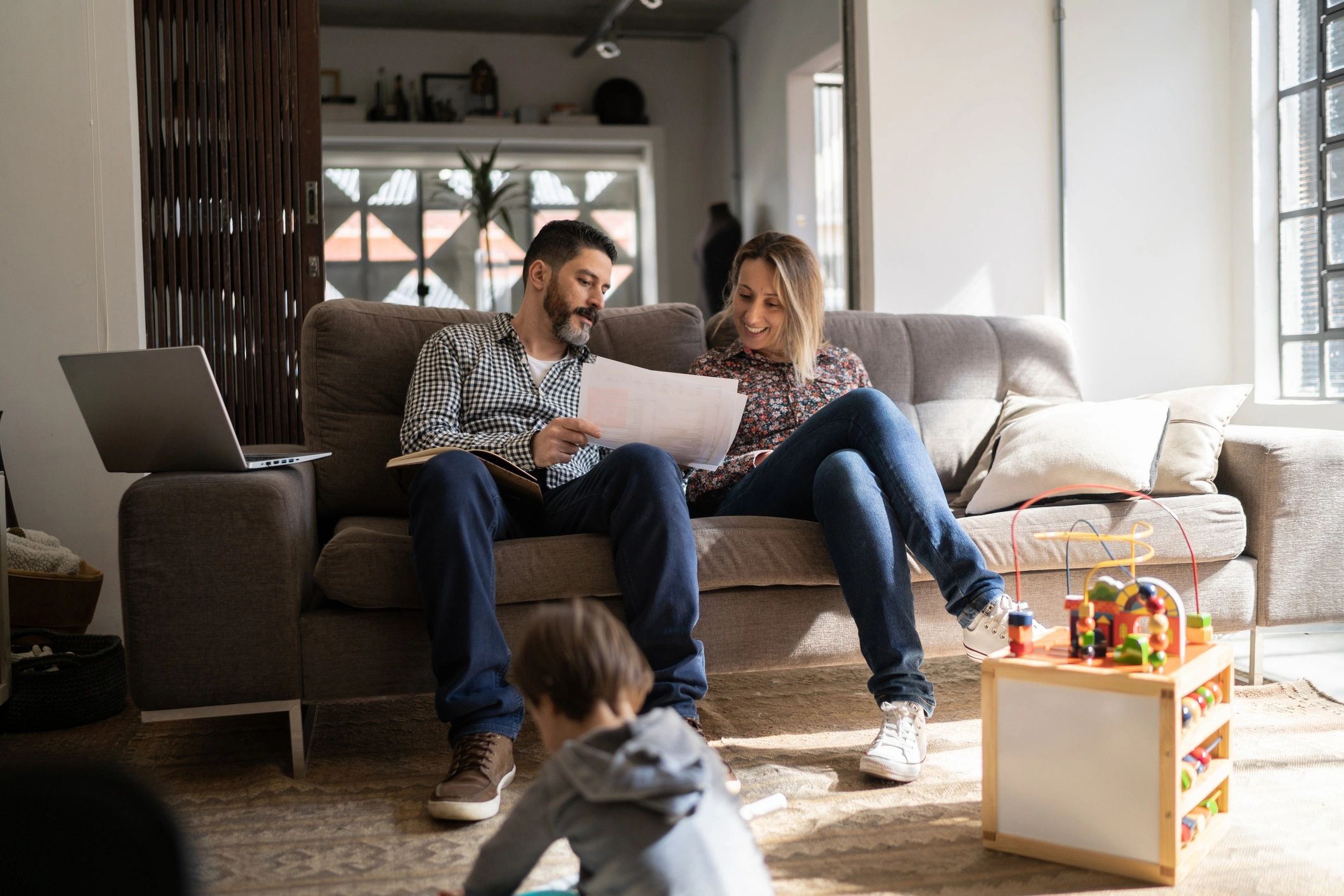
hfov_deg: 54.4
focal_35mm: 35
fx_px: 1307
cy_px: 448
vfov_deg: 37.9
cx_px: 672
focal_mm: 35
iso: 100
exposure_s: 1/500
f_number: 1.4
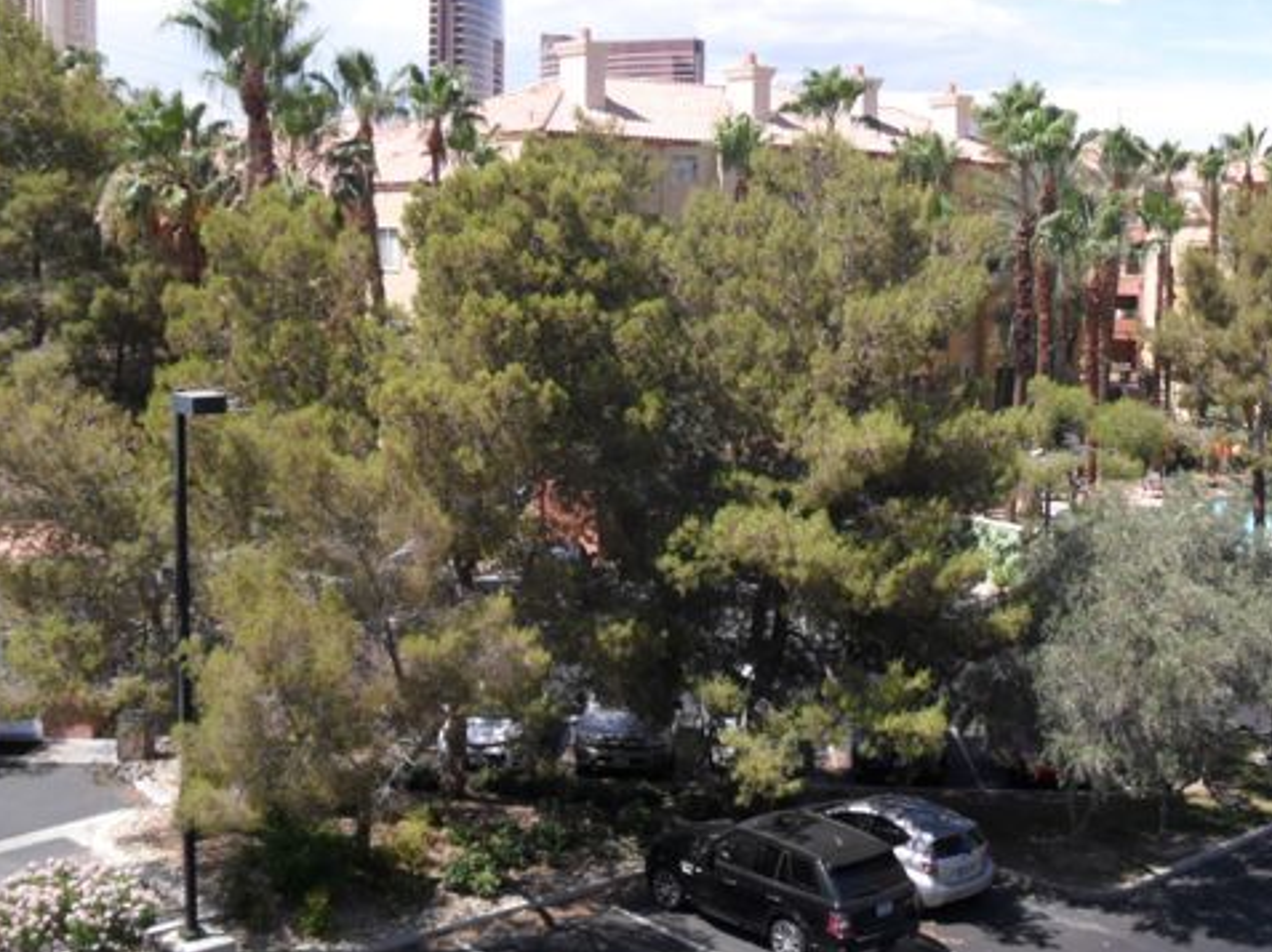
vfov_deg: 30.8
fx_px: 1726
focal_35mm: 47
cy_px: 405
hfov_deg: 40.1
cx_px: 821
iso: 80
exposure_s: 1/180
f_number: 7.6
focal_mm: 6.3
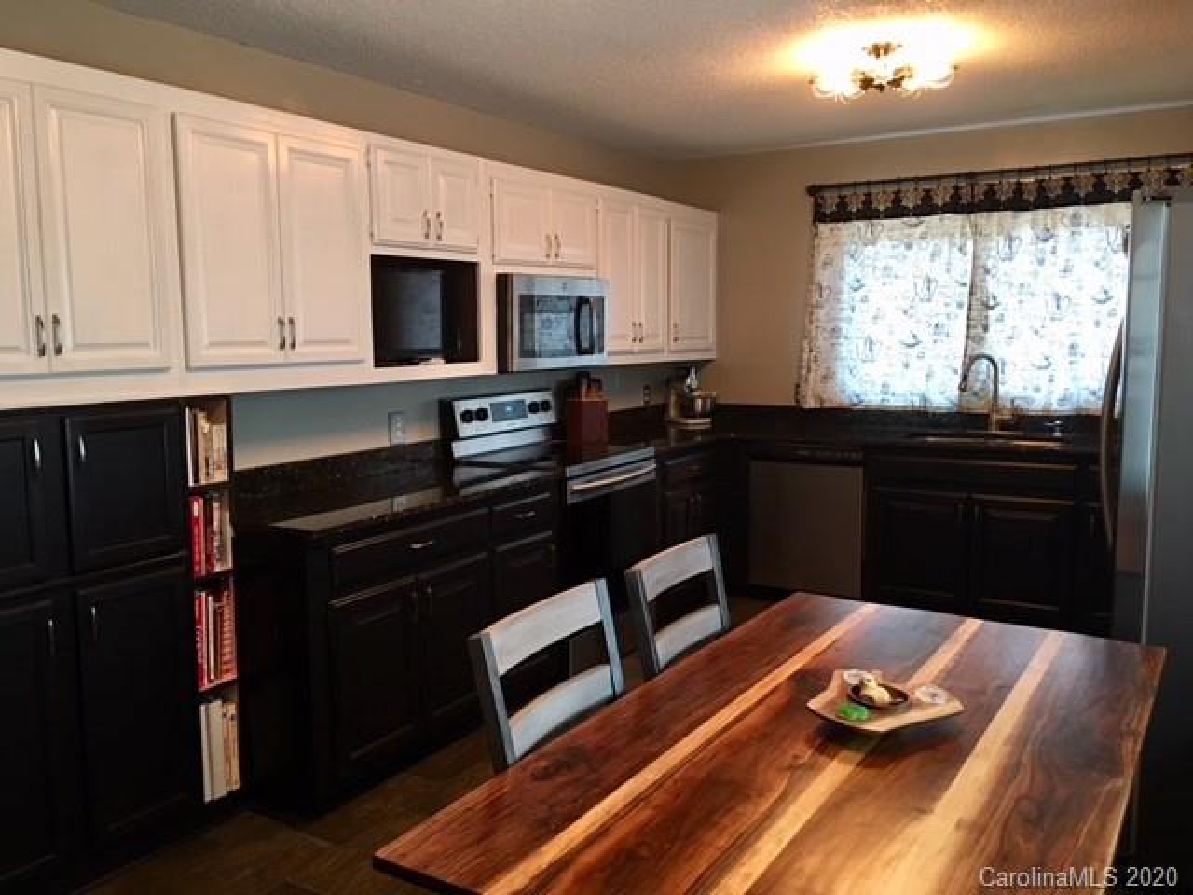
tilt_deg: -4.1
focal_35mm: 29
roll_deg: +0.4
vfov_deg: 48.2
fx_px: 999
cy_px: 448
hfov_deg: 61.7
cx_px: 596
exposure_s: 1/15
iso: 64
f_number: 2.2
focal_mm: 4.15
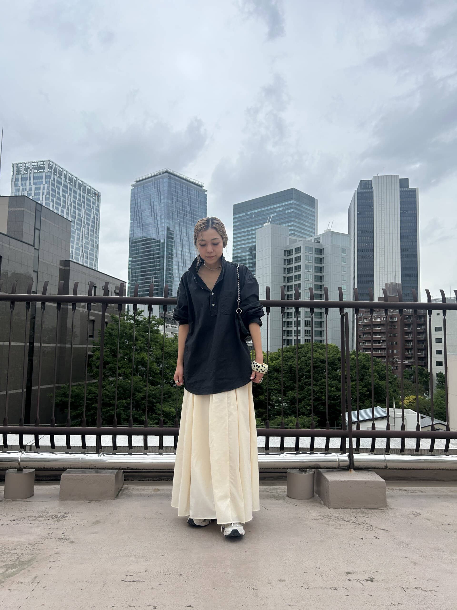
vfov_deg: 67.3
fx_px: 458
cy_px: 305
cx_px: 228
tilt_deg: +5.1
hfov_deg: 53.1
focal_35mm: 26
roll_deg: -1.2
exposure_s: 1/2762
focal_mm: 5.7
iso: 50
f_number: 1.5
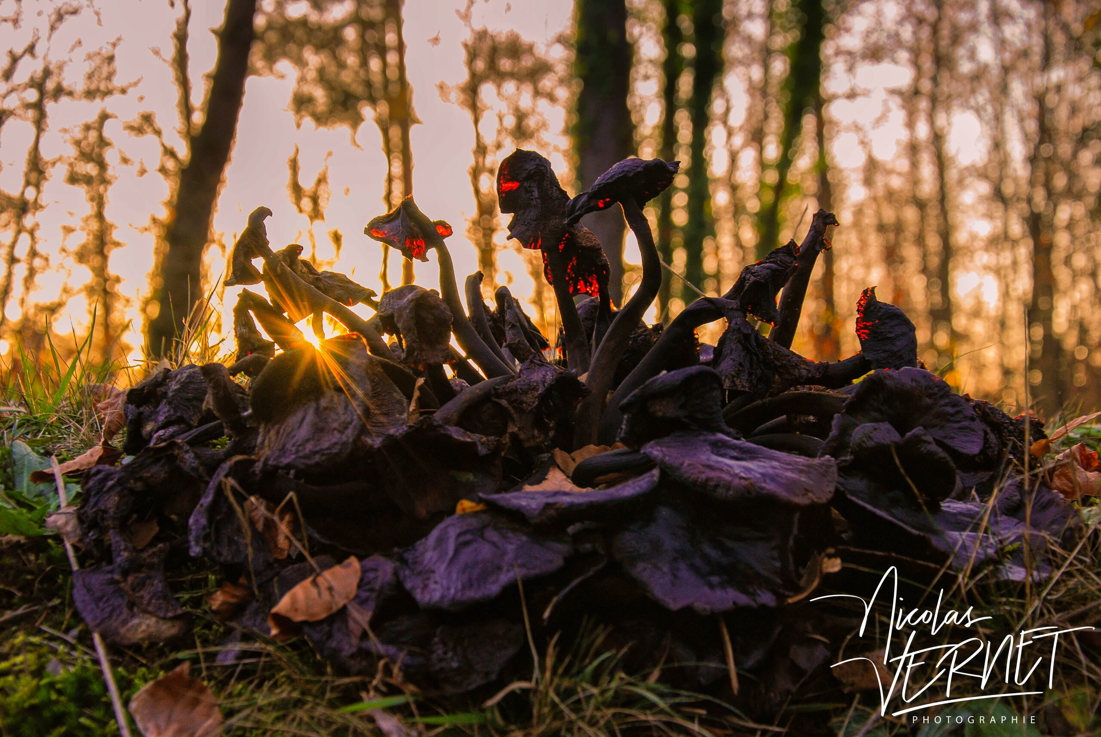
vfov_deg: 19.0
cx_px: 550
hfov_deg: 28.0
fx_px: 2205
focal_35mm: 72
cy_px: 368
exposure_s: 1/60
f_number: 7.1
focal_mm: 48
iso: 200
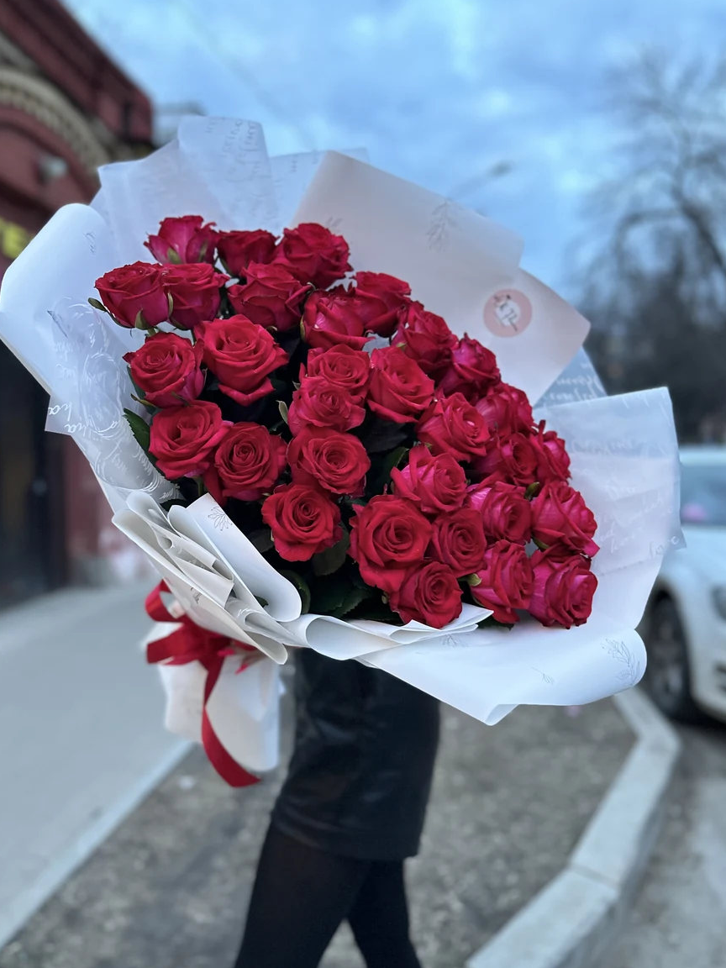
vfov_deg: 69.4
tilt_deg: -1.9
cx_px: 360
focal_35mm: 25
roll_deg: +1.5
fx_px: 699
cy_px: 468
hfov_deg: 54.9
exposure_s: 1/50
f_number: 1.78
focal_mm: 6.86
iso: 640
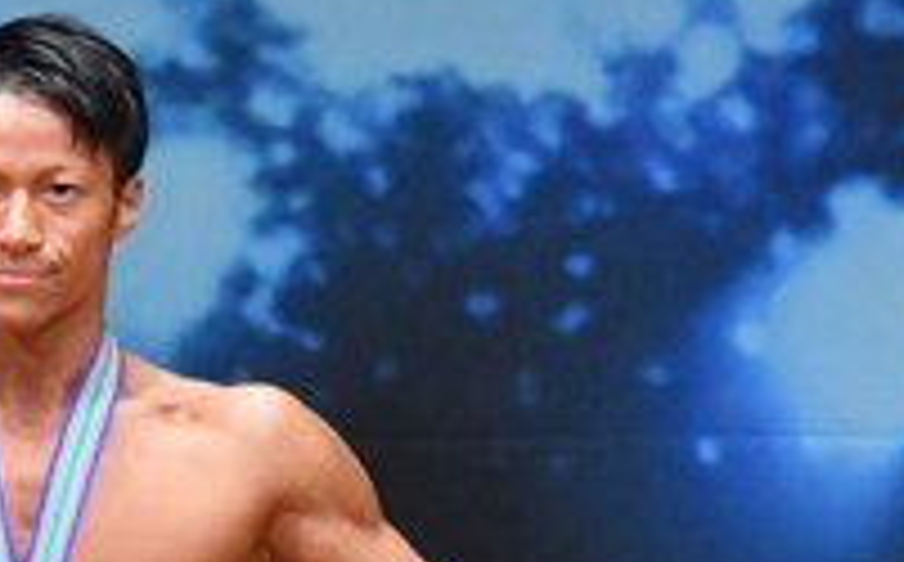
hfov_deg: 1.8
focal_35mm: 1180
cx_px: 47
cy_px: 958
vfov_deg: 1.1
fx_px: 29031
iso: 8000
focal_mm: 200
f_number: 5.6
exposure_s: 1/400
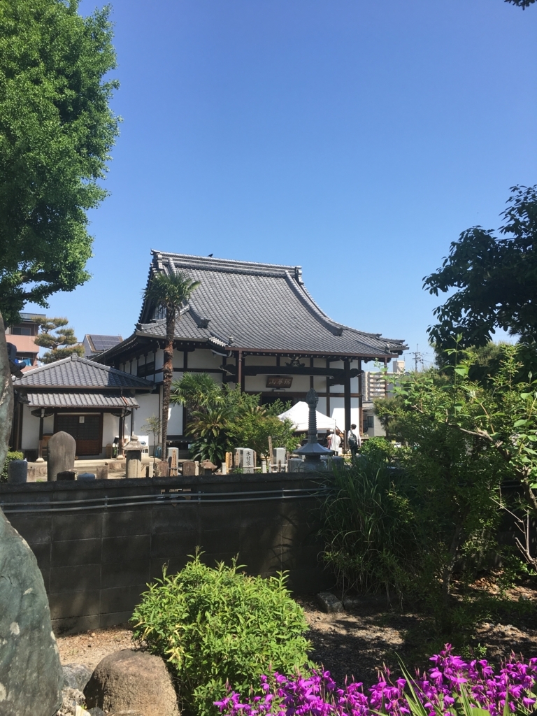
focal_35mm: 29
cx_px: 268
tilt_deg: +6.9
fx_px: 600
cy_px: 358
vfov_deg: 61.7
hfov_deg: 48.2
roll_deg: +0.4
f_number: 2.2
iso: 25
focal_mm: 4.15
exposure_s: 1/905
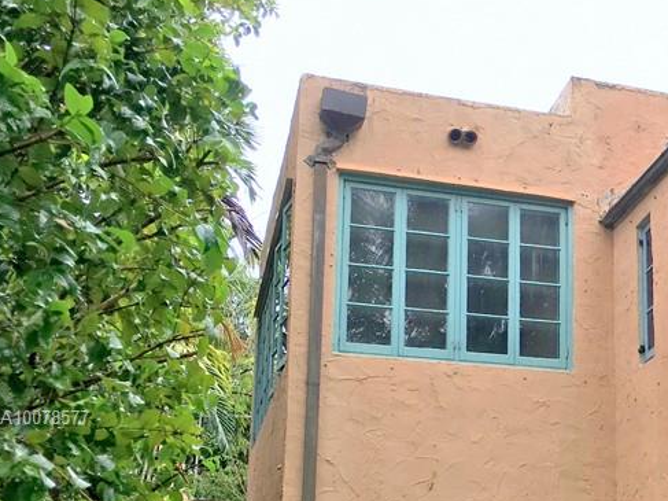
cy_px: 419
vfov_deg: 23.6
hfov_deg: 29.8
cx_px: 649
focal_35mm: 61
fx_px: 1177
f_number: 2.2
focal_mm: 4.15
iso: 25
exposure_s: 1/523
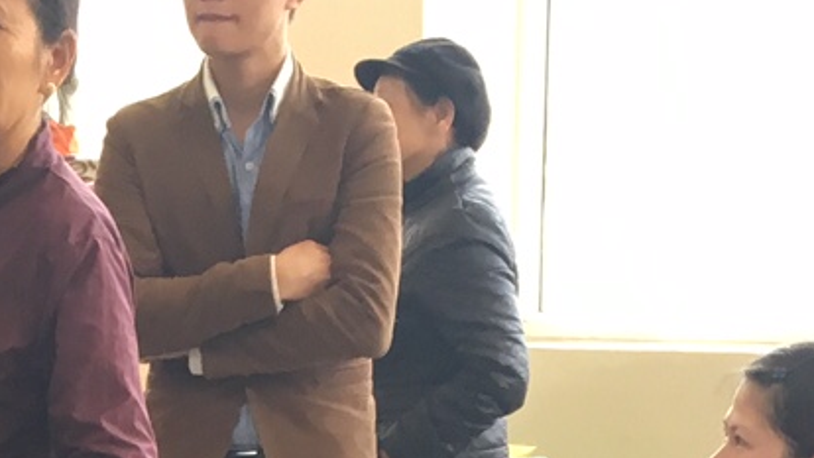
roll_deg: +1.5
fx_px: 3324
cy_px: 1358
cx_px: -4
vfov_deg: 7.1
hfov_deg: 13.8
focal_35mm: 154
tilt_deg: -19.7
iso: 25
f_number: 2.2
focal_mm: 4.15
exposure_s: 1/33
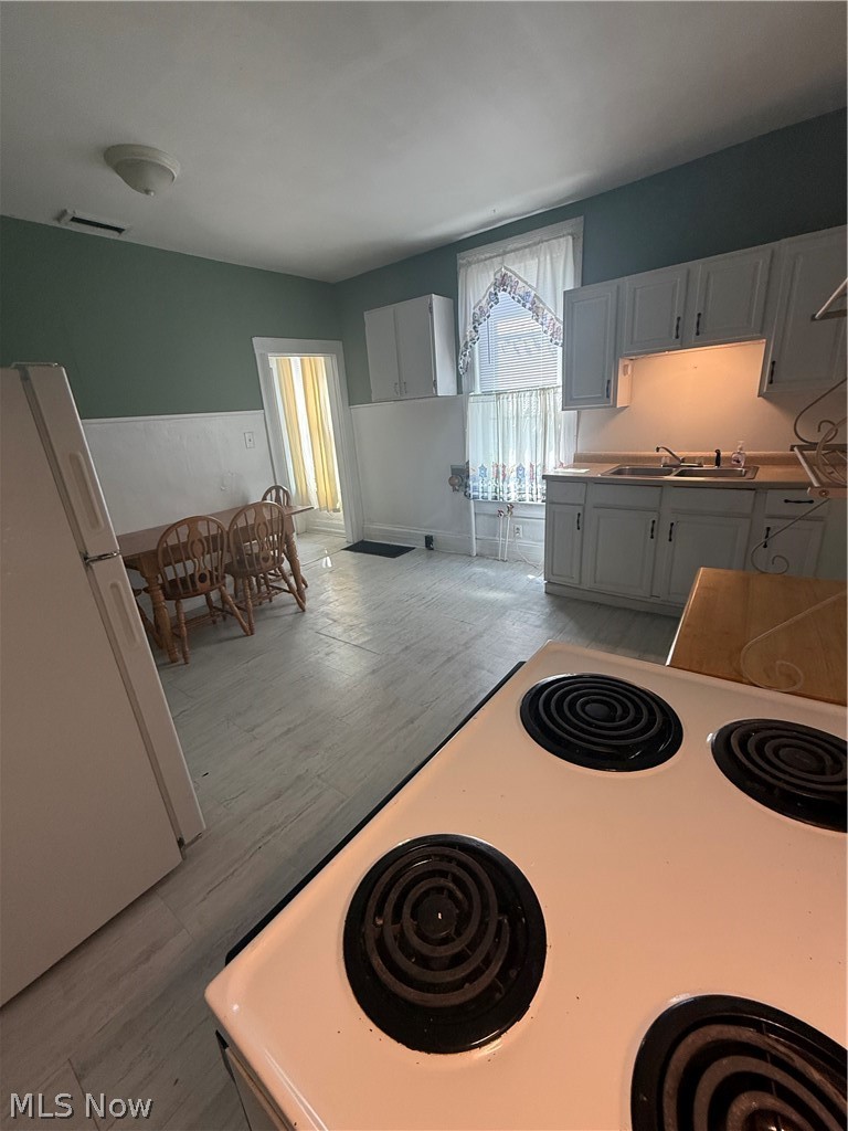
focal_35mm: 14
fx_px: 457
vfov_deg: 102.1
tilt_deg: -18.2
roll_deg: +5.3
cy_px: 566
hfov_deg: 85.7
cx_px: 424
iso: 160
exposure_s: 1/120
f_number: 2.2
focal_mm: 2.22
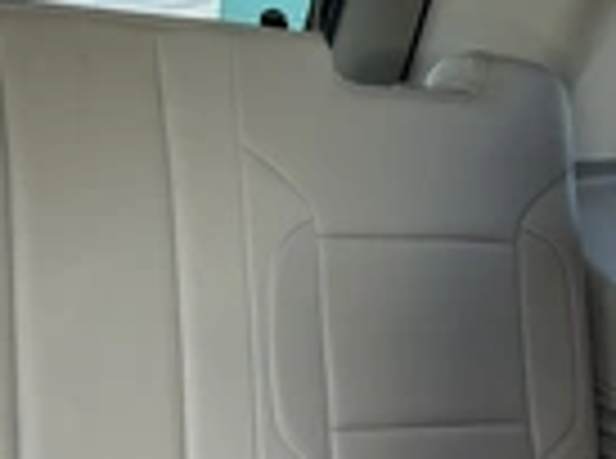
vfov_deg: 17.8
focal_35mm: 82
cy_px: 369
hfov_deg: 23.3
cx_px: 63
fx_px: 1455
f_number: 1.8
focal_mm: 3
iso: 64
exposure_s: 1/122
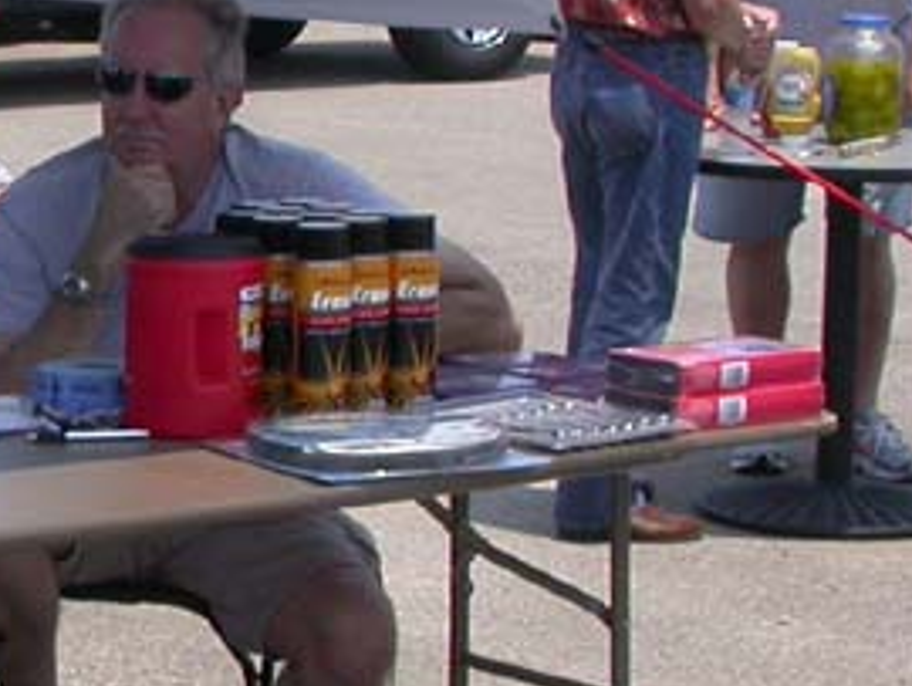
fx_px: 3797
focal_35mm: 144
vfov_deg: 10.3
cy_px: 399
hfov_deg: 13.0
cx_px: -422
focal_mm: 7.85
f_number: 6.7
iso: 100
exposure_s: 1/396
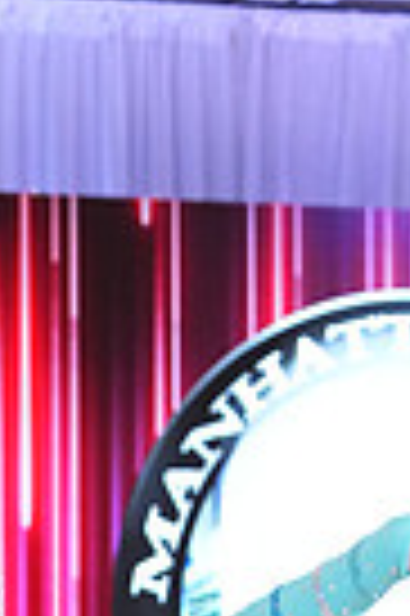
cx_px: -160
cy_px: 1223
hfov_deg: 3.8
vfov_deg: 5.6
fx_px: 6182
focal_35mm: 361
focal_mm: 85
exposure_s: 1/200
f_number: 5
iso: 2500
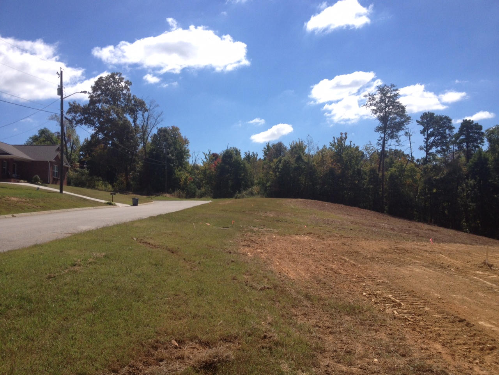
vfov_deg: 40.7
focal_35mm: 35
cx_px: 250
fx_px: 505
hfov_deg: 52.6
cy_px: 188
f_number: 2.4
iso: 50
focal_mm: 4.28
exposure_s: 1/2208
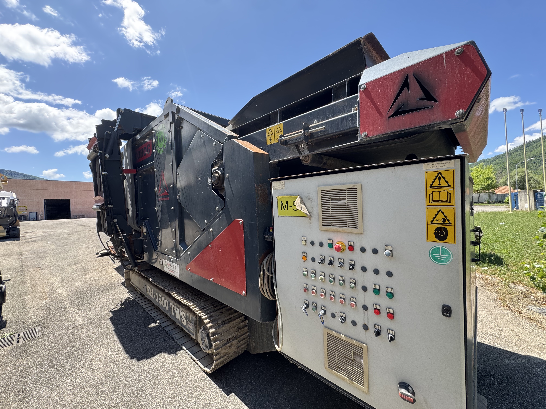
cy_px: 204
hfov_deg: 102.1
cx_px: 273
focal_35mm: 14
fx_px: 221
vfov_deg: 85.7
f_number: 2.2
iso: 40
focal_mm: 2.22
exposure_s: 1/313
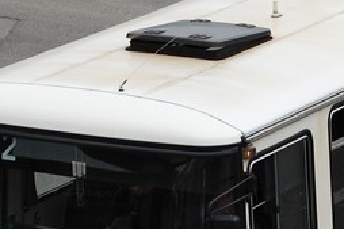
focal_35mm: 293
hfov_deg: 7.0
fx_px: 2796
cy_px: 190
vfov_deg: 4.7
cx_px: 287
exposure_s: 1/1000
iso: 400
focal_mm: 55
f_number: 5.6
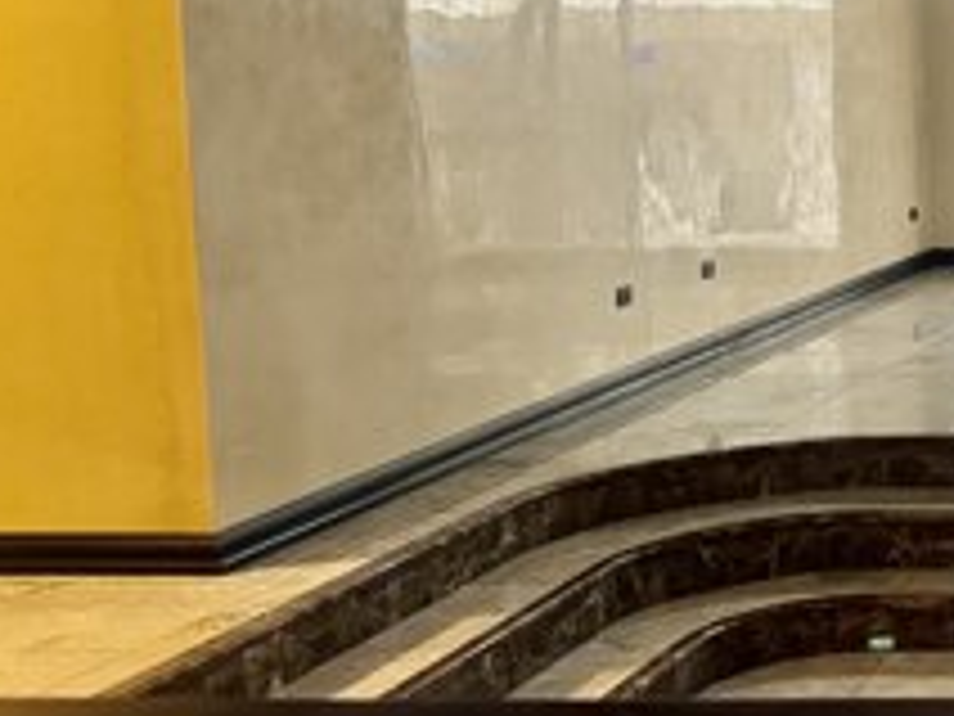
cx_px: 1334
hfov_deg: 23.1
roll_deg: +1.1
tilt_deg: -5.0
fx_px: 1984
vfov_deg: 20.4
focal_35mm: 72
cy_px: 234
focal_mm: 6.76
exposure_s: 1/40
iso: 640
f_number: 1.78
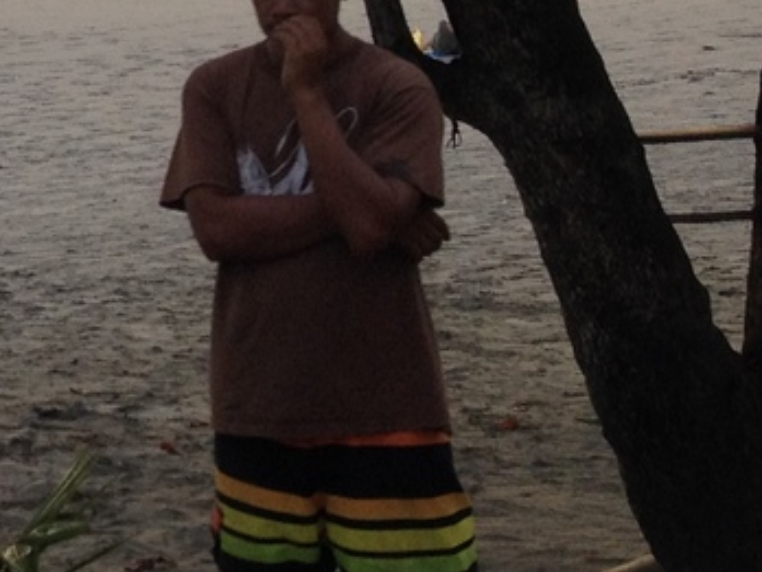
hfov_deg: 10.9
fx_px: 3544
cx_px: -878
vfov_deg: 8.8
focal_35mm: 161
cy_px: -537
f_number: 2.4
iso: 50
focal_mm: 4.28
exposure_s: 1/361
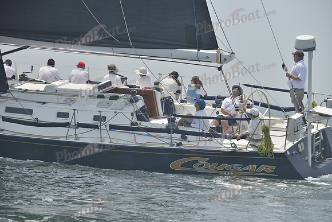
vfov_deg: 6.2
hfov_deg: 9.4
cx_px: 166
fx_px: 2029
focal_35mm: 220
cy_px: 111
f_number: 8
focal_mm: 220
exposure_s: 1/1000
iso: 280
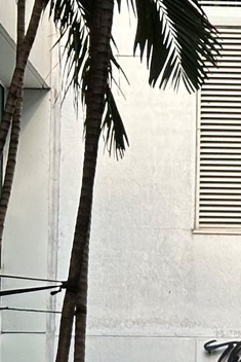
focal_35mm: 227
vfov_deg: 9.0
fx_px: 2277
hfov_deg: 5.8
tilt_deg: +6.0
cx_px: 552
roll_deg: -0.7
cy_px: 433
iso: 50
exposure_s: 1/243
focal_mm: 6.86
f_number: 1.78
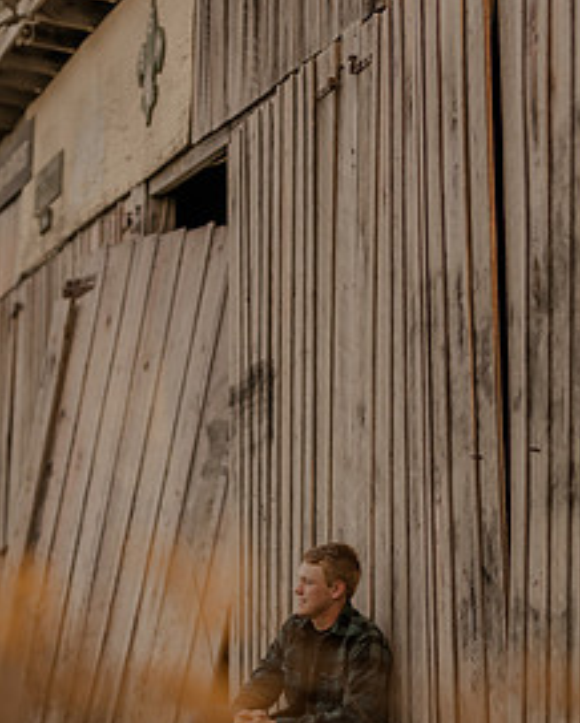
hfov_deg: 11.7
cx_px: 247
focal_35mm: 132
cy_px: 420
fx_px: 2829
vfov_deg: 14.6
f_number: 1.4
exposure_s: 1/1000
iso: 250
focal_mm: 85
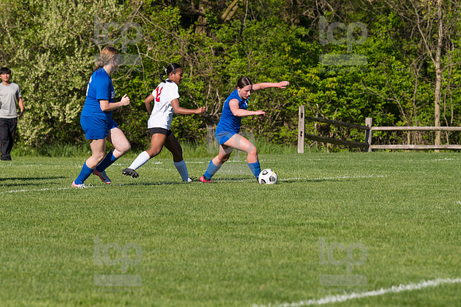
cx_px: 230
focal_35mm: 300
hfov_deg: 6.9
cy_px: 154
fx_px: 3839
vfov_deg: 4.6
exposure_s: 1/1600
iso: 250
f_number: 5.6
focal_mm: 200
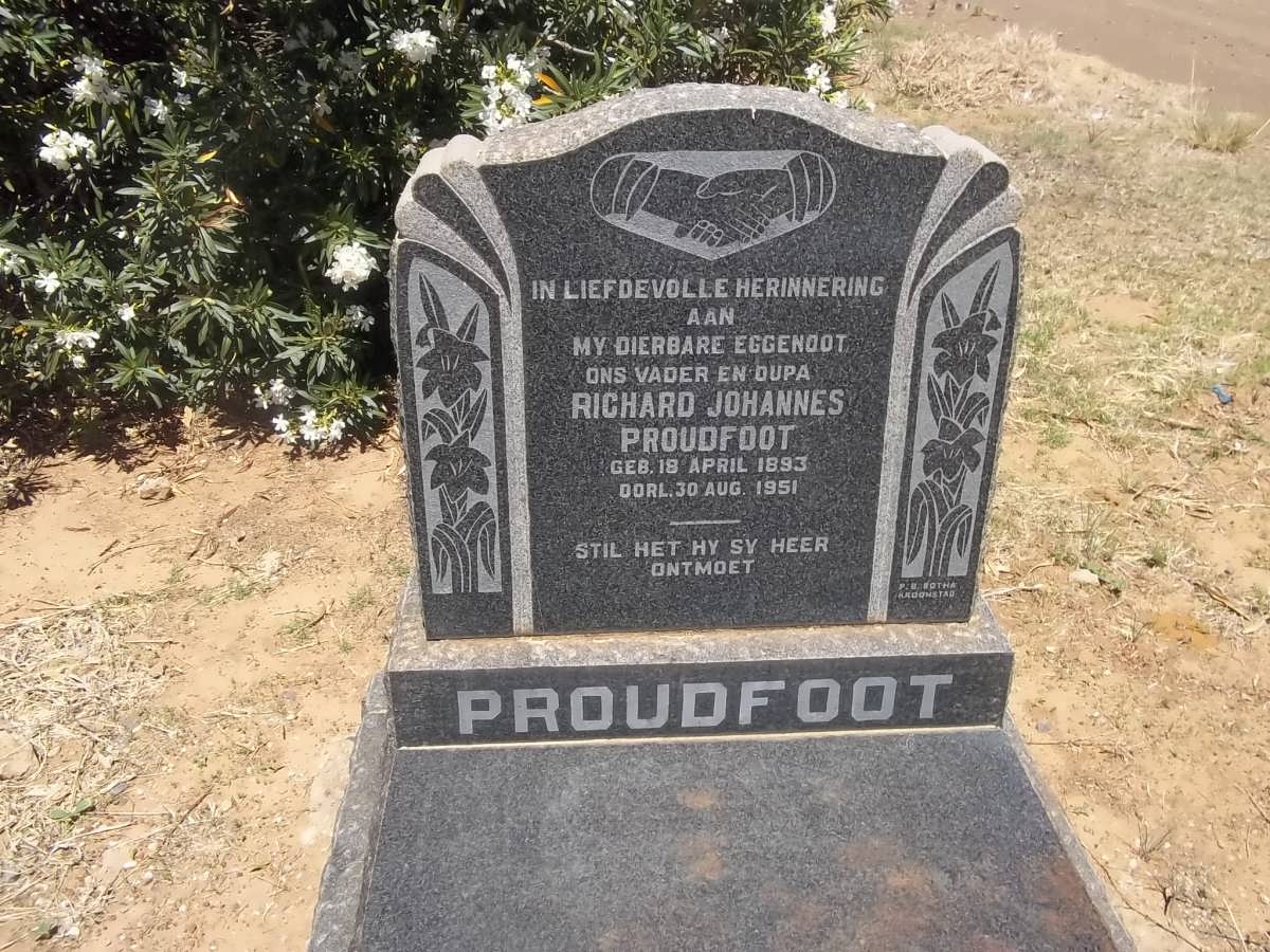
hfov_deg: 56.8
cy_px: 476
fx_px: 1174
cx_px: 635
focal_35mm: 32
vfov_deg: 44.2
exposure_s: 1/400
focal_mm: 5.7
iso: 80
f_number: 5.5
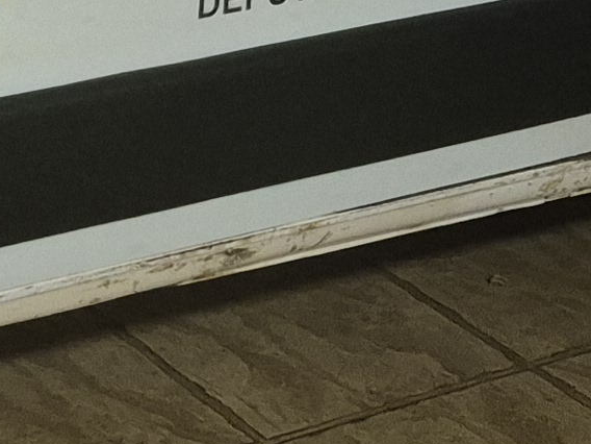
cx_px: -225
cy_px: -689
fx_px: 2766
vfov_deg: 8.3
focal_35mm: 162
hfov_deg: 11.8
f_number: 1.8
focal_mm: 5.4
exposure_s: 1/60
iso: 800
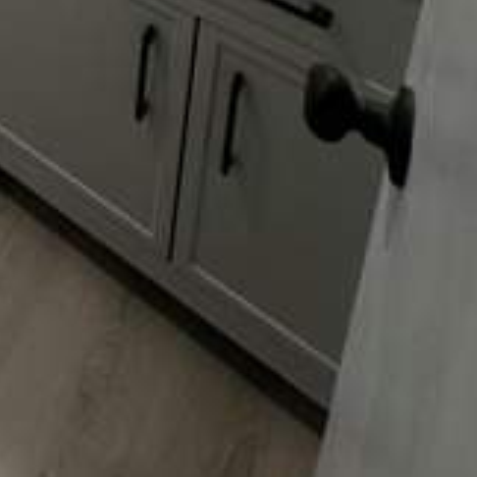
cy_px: -427
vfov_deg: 20.6
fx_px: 764
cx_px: -200
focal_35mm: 49
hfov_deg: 26.9
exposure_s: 1/120
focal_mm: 2.22
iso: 100
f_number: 2.2
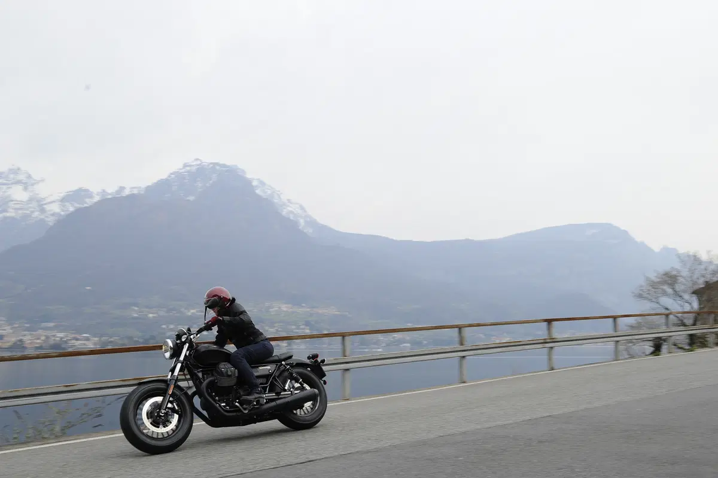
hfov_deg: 54.5
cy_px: 239
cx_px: 359
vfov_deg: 37.8
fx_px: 698
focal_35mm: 35
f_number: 6.3
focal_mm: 35
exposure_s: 1/500
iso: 500
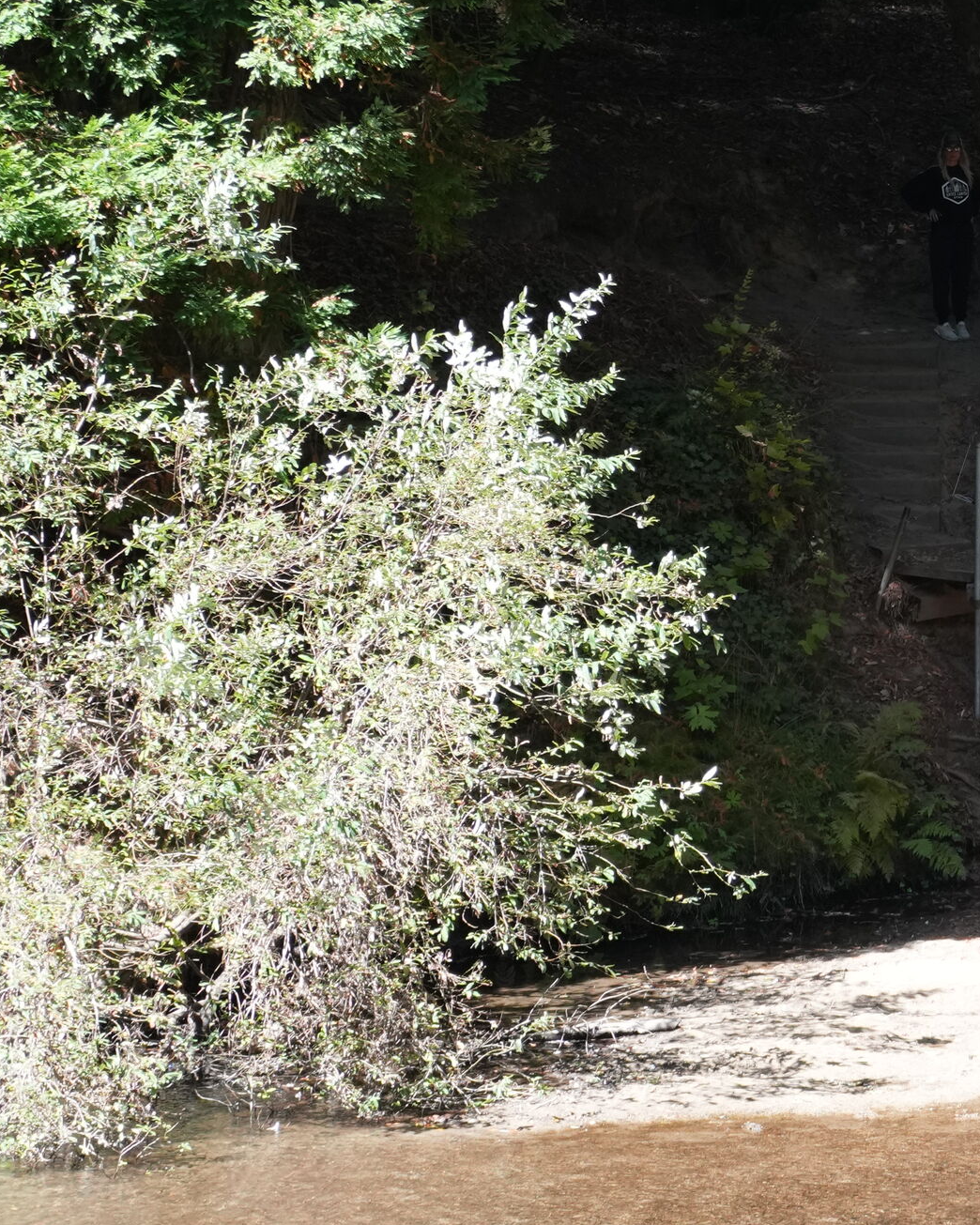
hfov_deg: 7.5
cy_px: 341
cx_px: 1256
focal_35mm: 205
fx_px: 7432
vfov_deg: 9.4
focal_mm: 66
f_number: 5.6
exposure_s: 1/400
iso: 640
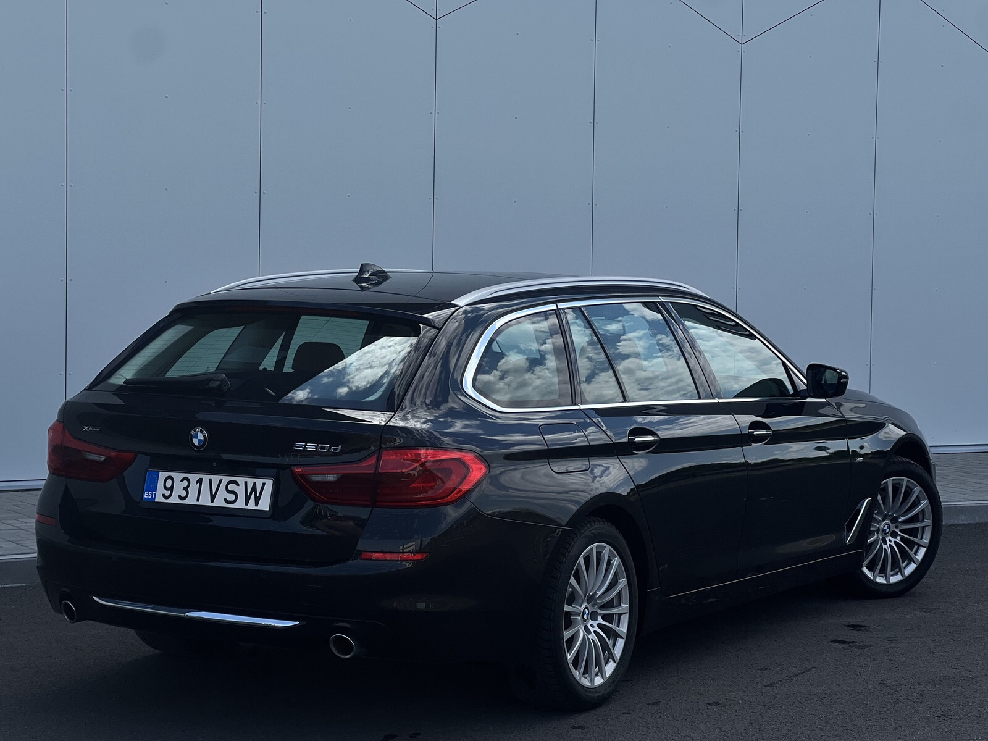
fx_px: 2198
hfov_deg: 25.3
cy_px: 370
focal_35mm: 77
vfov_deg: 19.1
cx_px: 494
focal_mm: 9
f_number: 2.8
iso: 32
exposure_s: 1/747
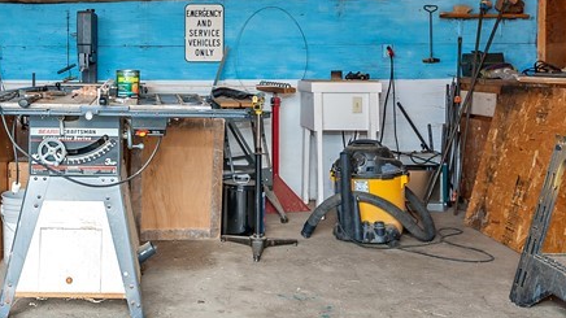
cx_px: 141
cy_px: 63
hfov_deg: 42.4
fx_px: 705
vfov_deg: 25.0
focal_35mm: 47
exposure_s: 1/30
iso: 200
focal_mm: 18
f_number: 5
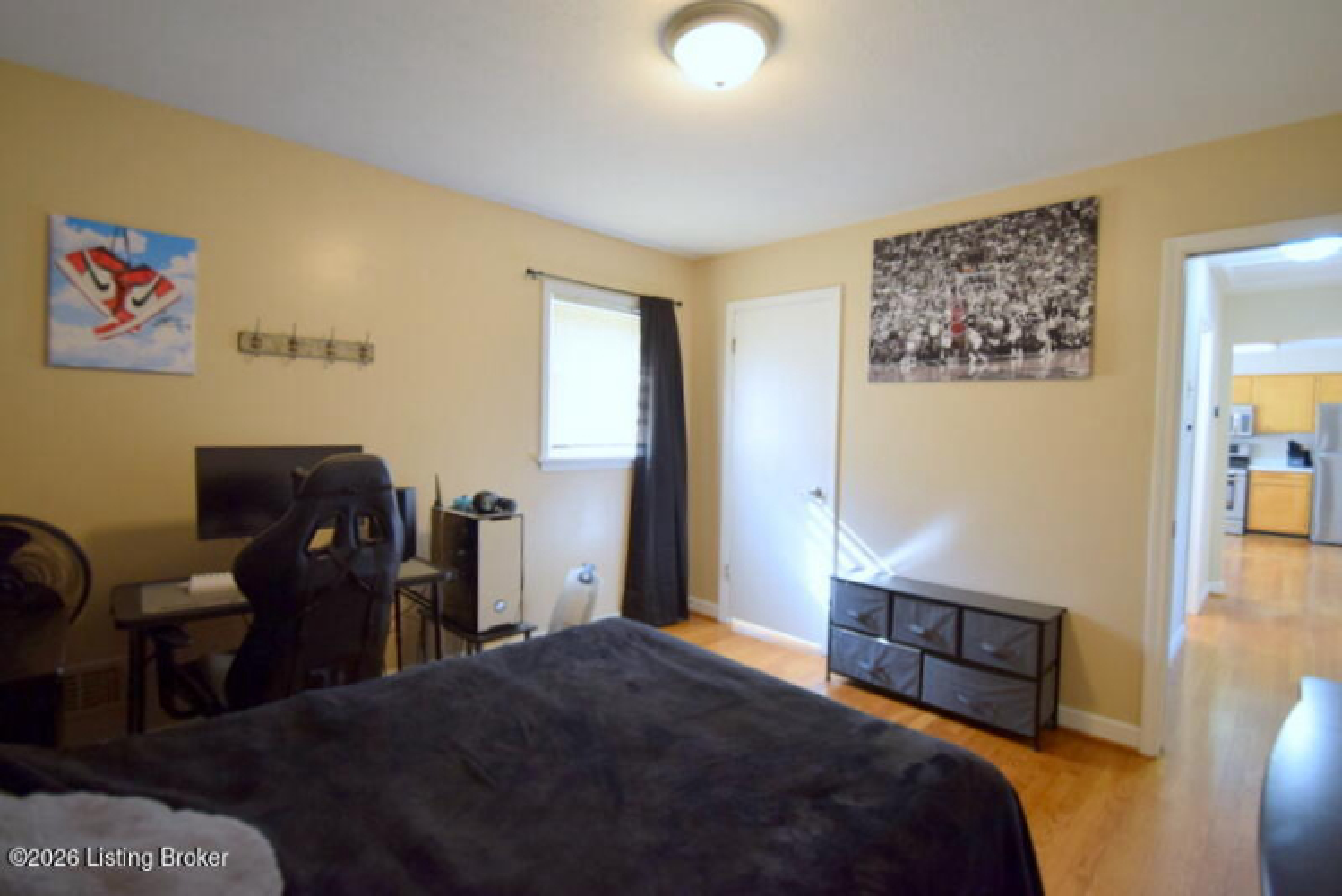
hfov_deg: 100.4
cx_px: 671
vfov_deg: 77.4
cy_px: 448
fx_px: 559
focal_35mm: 15
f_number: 3.5
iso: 800
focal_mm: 10
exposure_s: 1/60
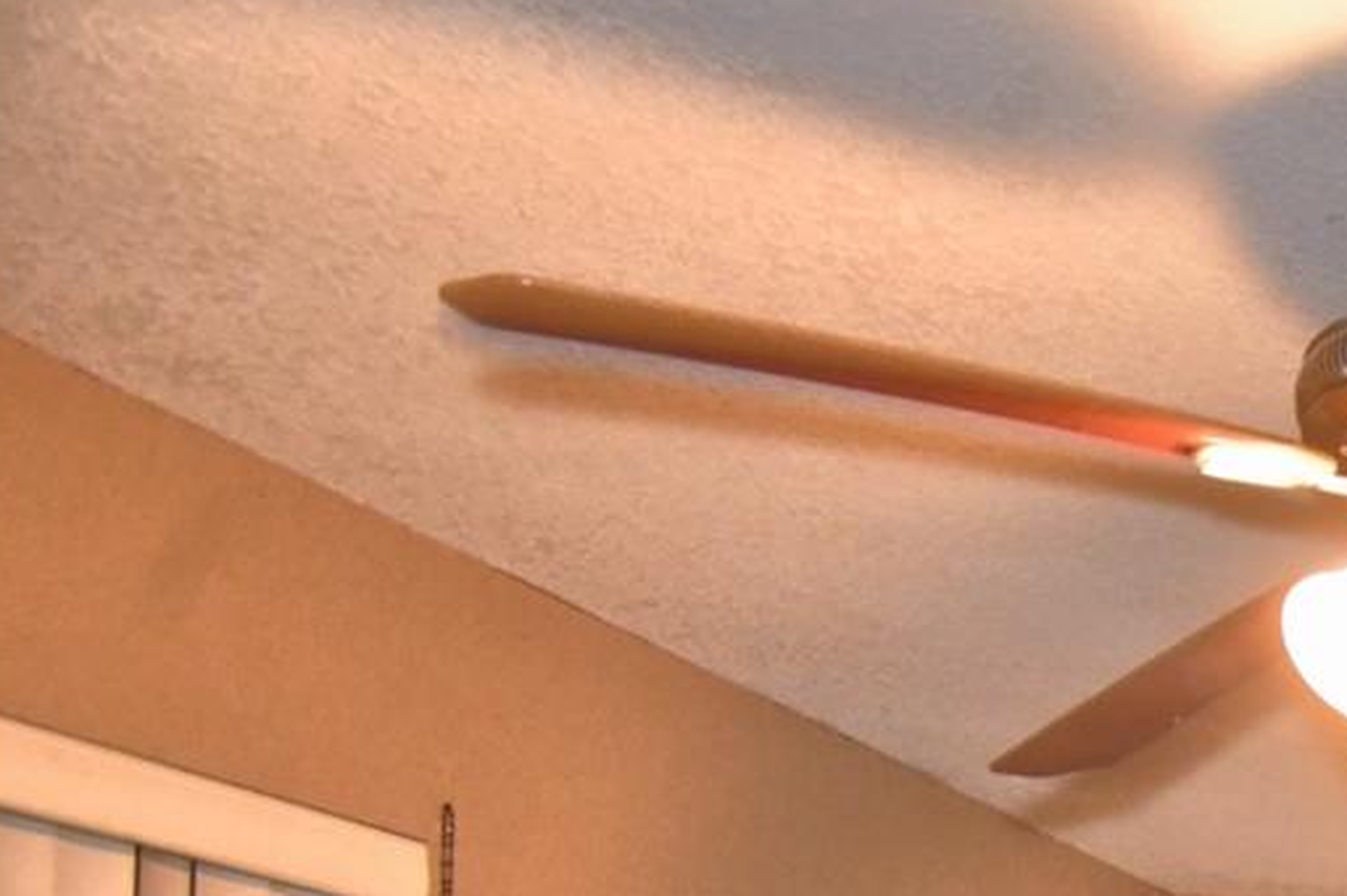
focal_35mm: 47
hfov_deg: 27.1
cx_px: 2082
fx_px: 1757
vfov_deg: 23.2
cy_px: 1333
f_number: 4.5
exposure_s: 1/30
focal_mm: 10
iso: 1800
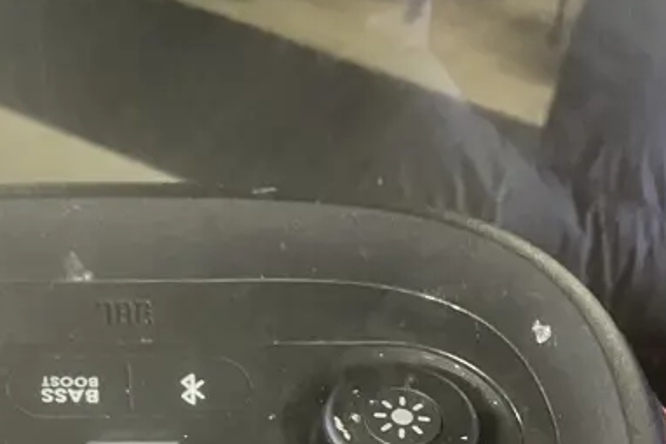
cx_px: 133
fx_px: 1443
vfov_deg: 15.9
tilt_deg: -43.7
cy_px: 684
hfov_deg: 25.5
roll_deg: -2.9
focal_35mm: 78
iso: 500
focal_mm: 3.99
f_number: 1.8
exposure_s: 1/25
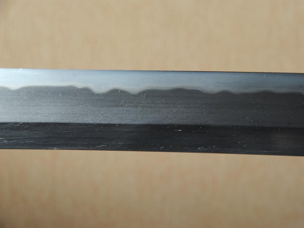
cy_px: 114
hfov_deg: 9.0
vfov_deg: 6.8
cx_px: 166
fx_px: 1928
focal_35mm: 220
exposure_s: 1/2
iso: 200
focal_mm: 135
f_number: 11
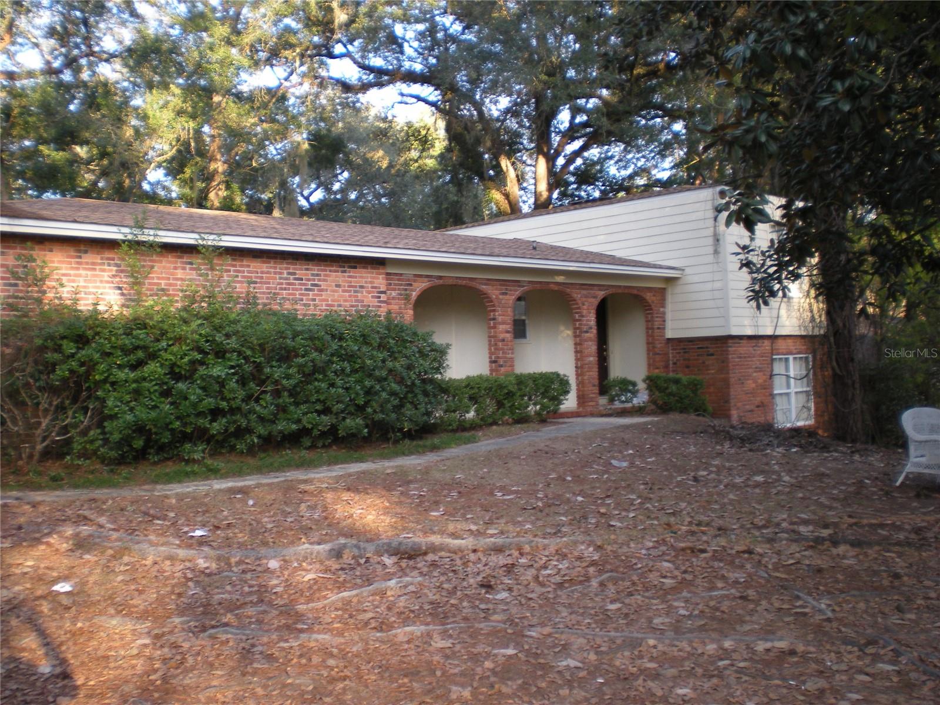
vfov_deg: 37.7
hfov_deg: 49.0
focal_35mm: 38
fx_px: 1032
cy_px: 352
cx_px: 470
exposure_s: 1/58
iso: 83
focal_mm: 6.3
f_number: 3.1
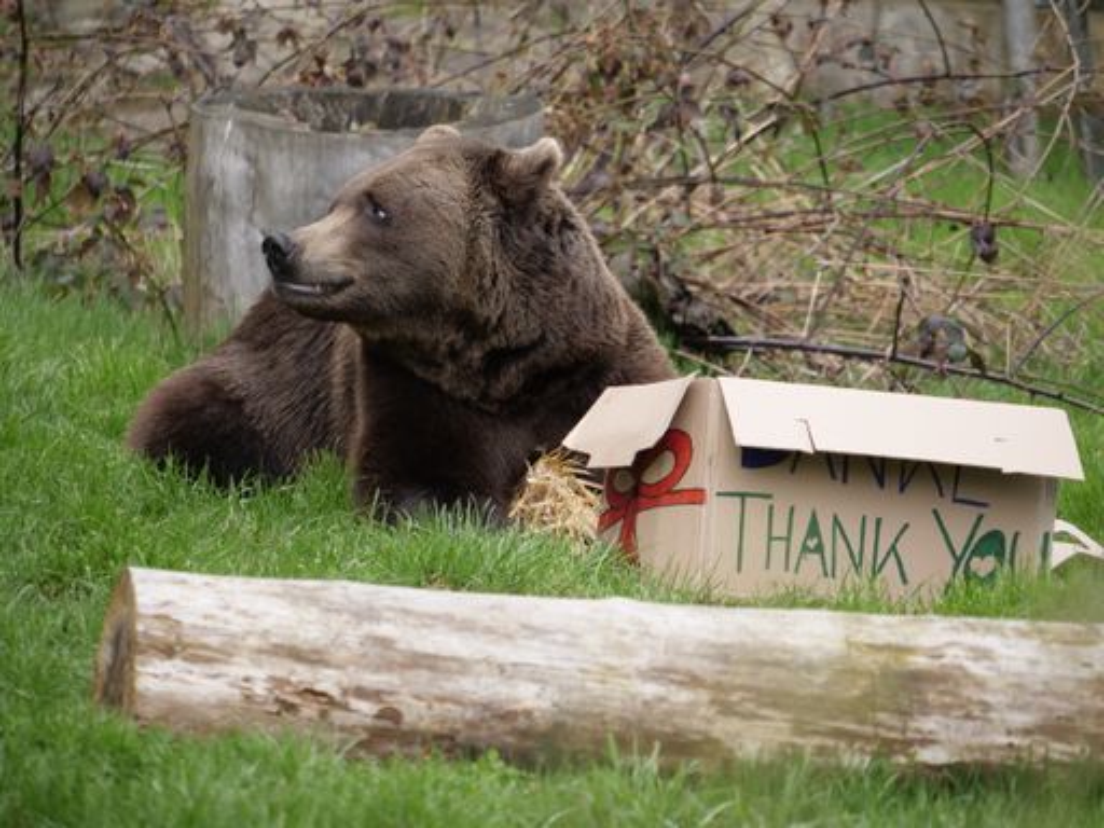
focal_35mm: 468
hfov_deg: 4.2
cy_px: 414
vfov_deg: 3.2
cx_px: 552
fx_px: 14926
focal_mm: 234
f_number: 5.2
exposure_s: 1/500
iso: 640
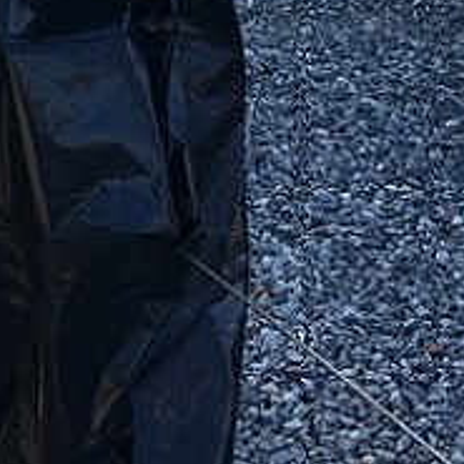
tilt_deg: -14.9
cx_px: -464
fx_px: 1896
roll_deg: -1.5
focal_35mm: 125
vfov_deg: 13.5
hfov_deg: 12.3
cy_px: -110
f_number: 2.2
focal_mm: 4.15
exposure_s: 1/375
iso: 25
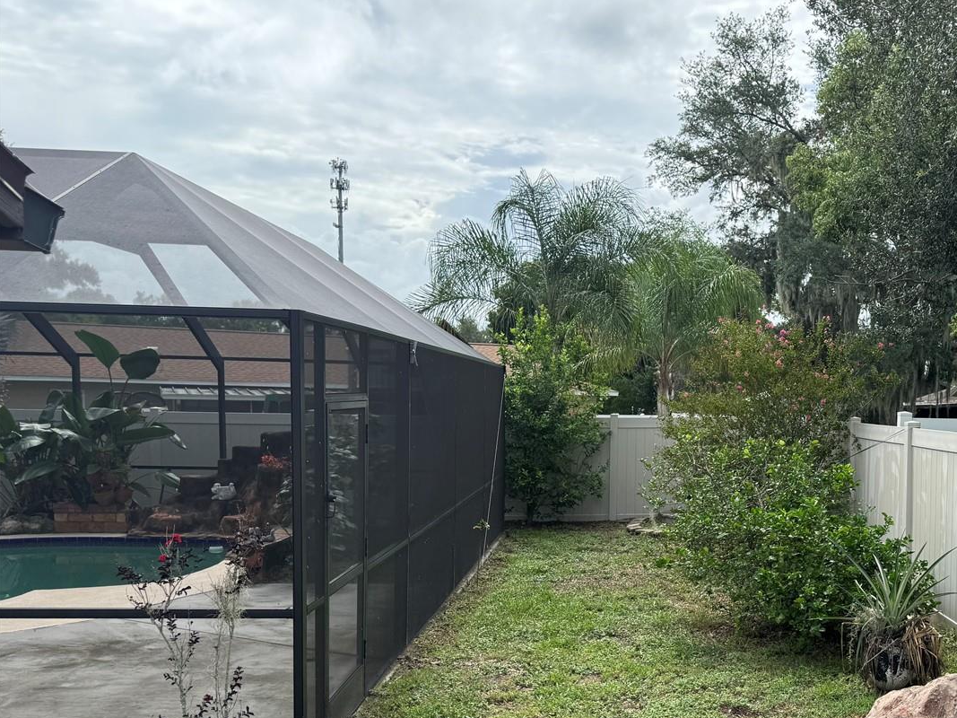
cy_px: 494
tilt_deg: -4.4
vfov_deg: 39.1
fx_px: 995
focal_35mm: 36
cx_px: 713
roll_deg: -2.0
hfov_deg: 49.4
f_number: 1.78
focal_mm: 6.76
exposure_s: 1/2506
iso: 80
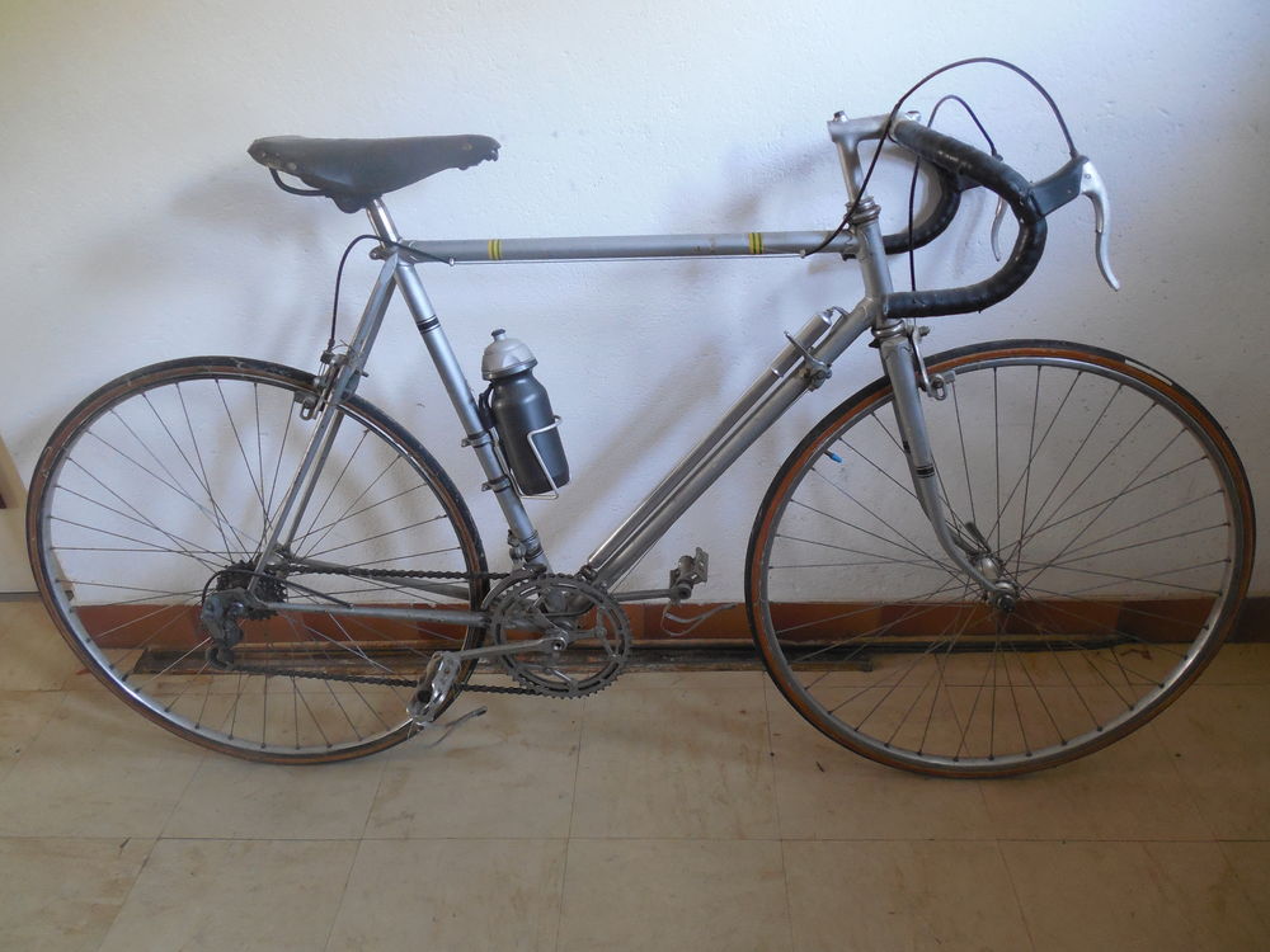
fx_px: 917
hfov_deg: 69.4
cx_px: 635
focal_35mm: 25
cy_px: 476
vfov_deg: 54.9
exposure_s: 1/10
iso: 400
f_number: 3.3
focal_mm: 4.5
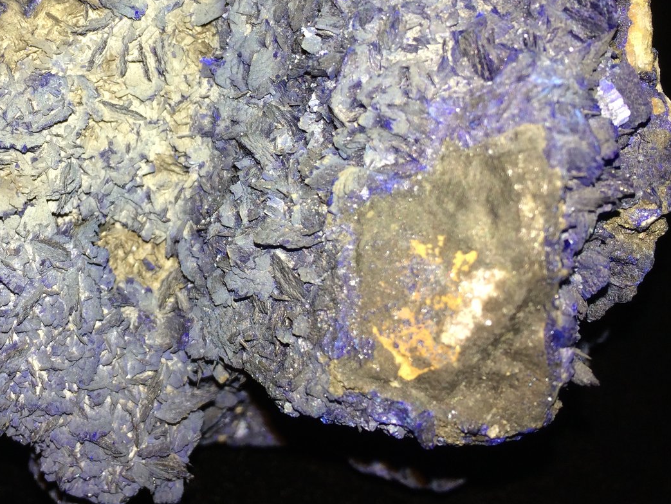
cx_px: 188
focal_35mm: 46
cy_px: 163
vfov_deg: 31.3
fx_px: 892
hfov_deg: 40.3
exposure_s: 1/117
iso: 32
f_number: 2.2
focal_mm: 4.12
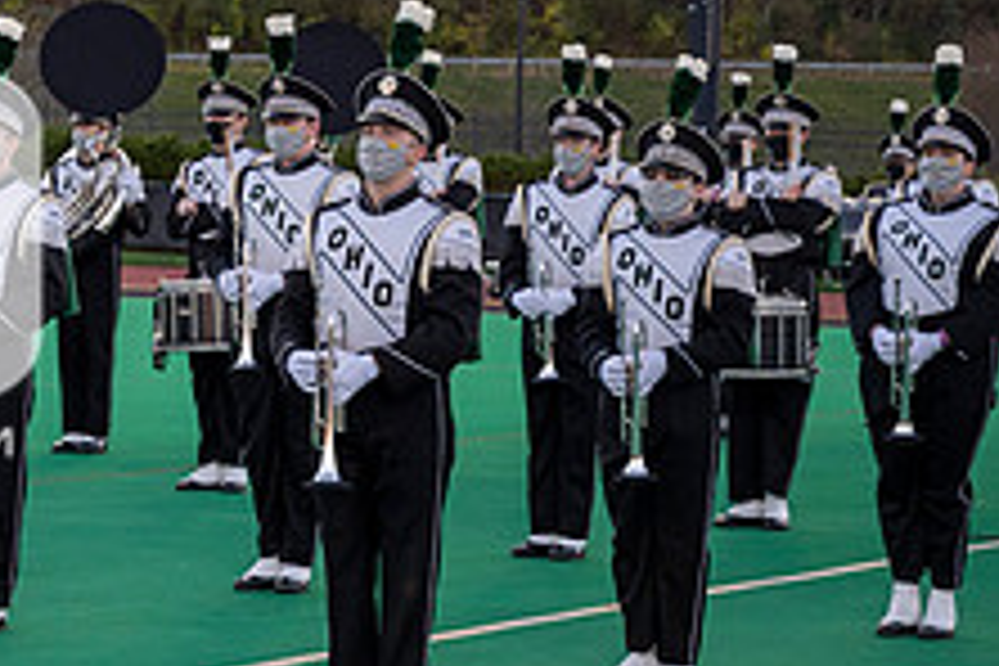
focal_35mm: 183
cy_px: 279
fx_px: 5078
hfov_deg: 11.0
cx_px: -297
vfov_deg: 7.5
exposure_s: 1/2000
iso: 2000
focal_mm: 70
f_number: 4
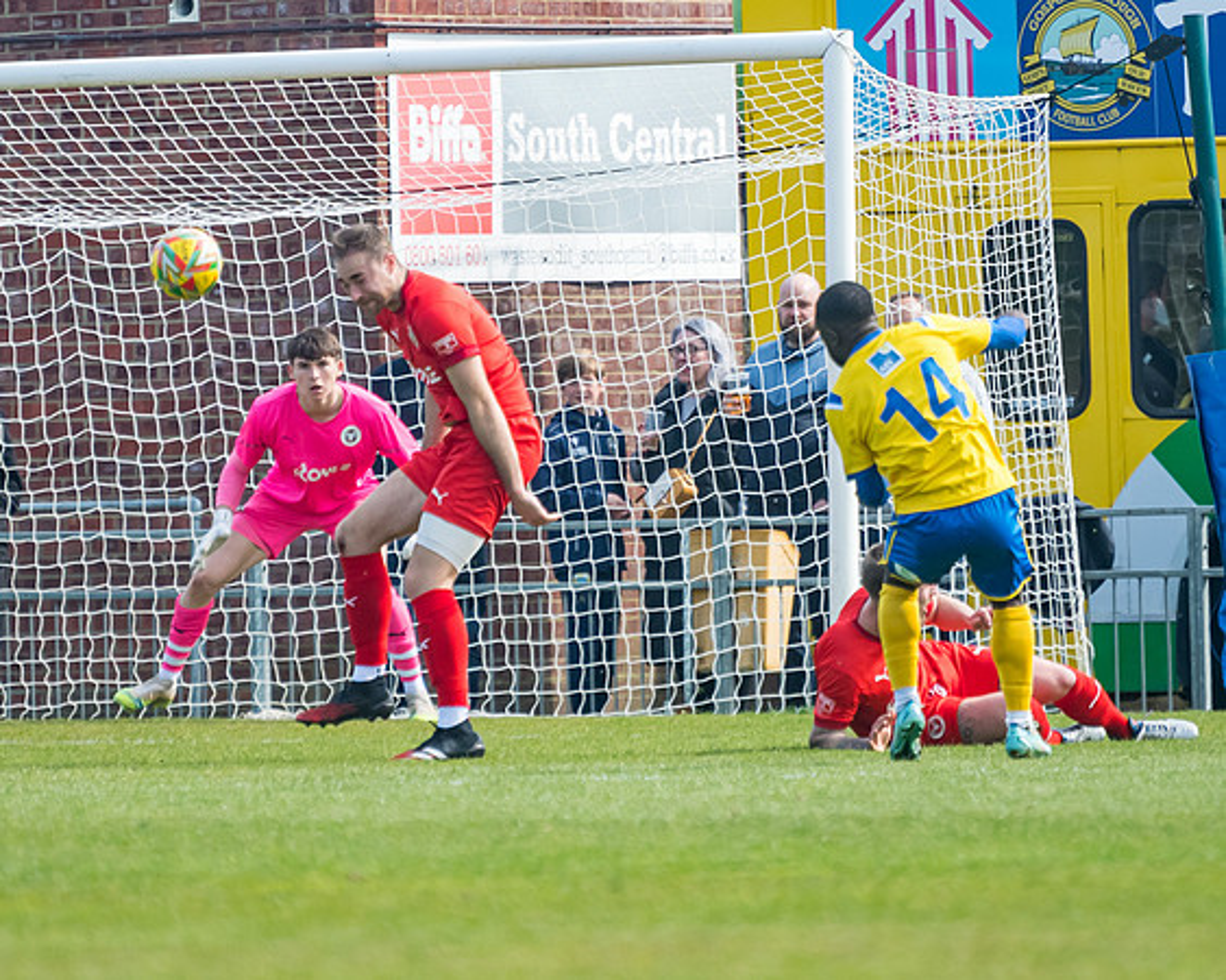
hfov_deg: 3.3
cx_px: 689
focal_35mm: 588
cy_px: 598
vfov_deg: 2.6
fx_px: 21328
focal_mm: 280
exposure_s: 1/2500
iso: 400
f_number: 4
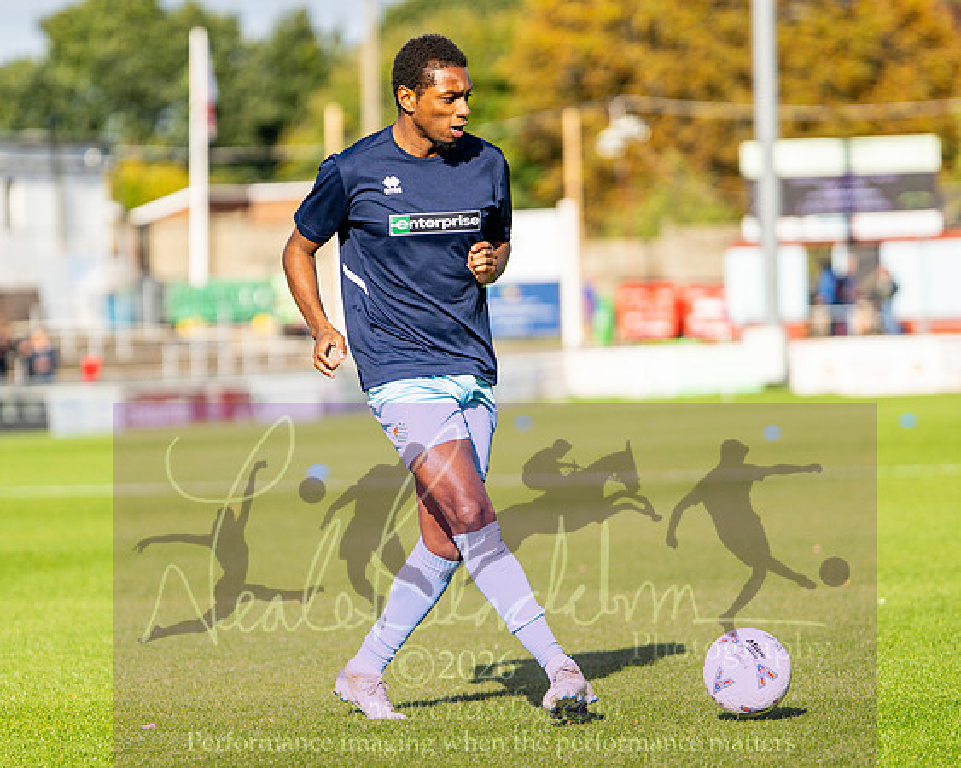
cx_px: 327
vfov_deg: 8.5
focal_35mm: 181
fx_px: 5151
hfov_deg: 10.6
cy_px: 356
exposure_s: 1/8000
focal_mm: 85
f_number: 1.4
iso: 100
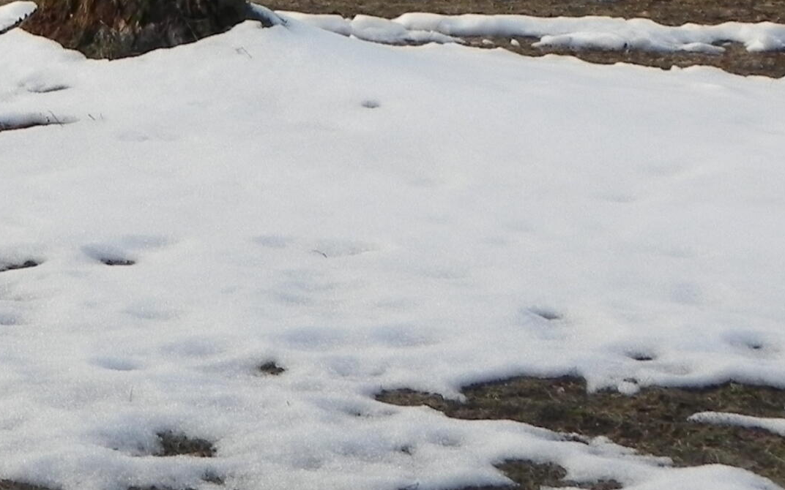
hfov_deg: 11.9
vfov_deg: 7.5
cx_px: -222
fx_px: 3680
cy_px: -322
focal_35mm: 172
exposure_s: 1/241
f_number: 5
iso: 160
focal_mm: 10.3
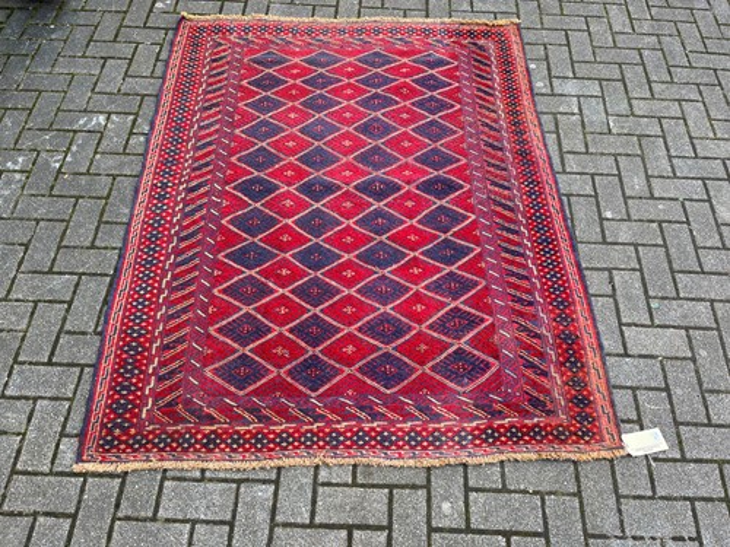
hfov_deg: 67.3
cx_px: 365
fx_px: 548
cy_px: 274
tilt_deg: -59.6
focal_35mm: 26
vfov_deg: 53.1
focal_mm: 5.1
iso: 50
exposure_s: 1/195
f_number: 1.6
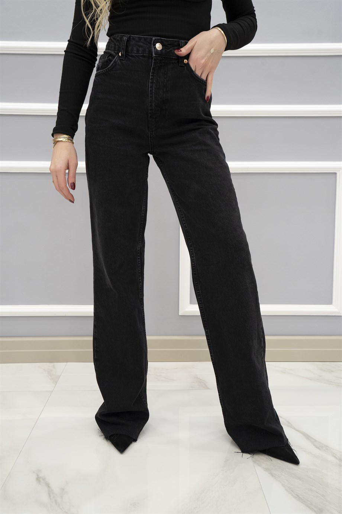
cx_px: 171
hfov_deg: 36.9
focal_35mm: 36
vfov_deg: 53.1
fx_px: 513
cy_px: 257
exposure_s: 1/30
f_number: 7.1
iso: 640
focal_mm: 36
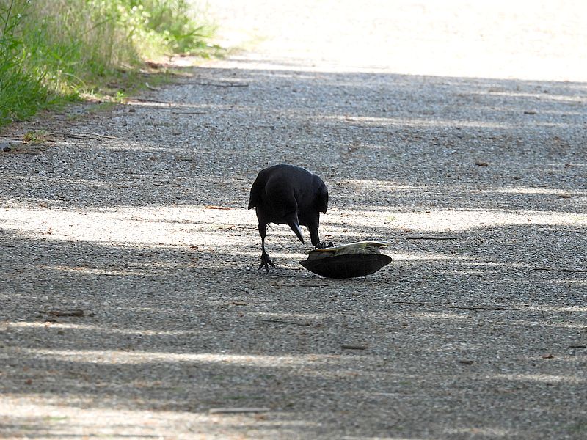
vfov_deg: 1.6
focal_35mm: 950
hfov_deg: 2.1
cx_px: 294
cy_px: 220
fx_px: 16110
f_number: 5.6
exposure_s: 1/500
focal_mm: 170
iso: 360
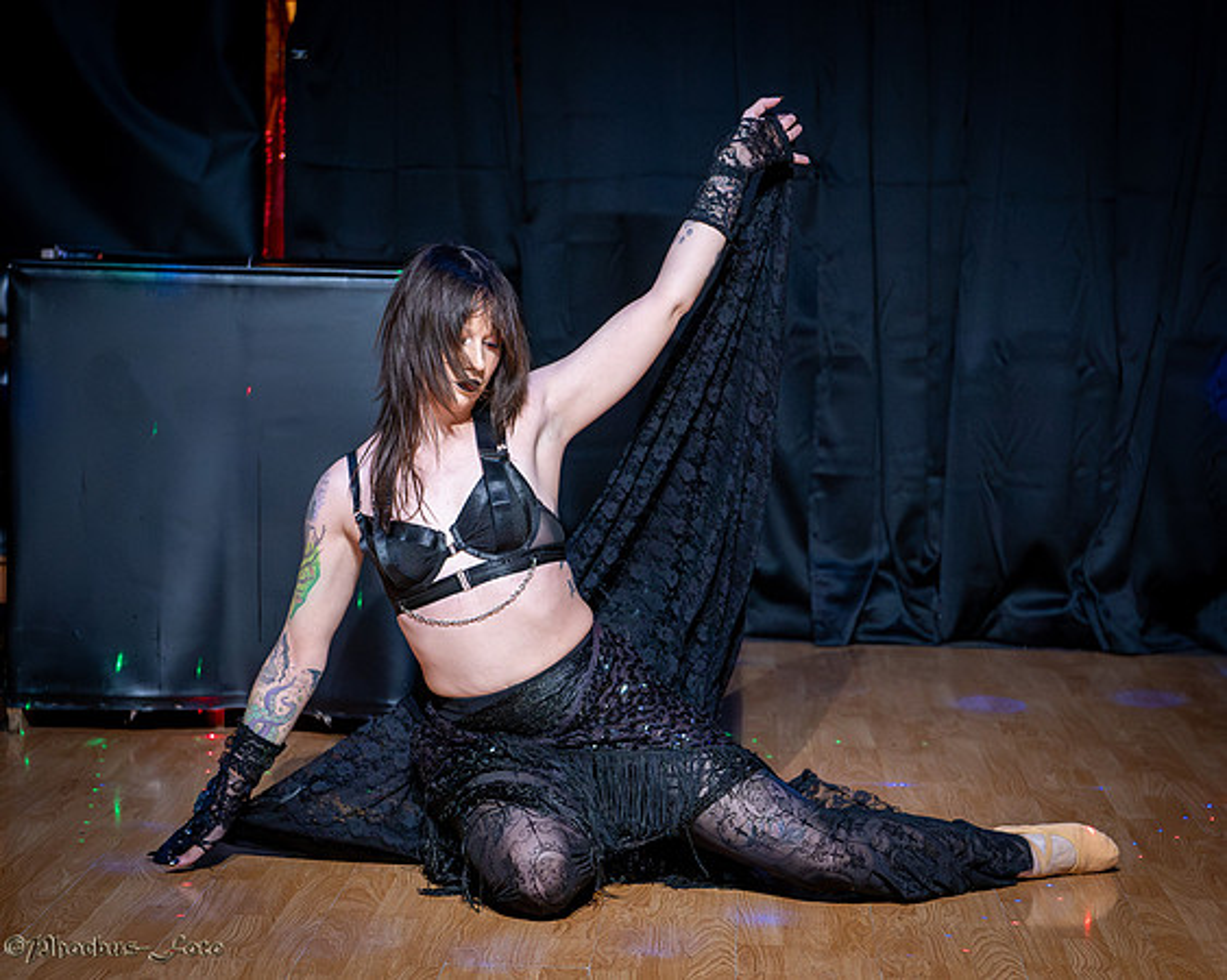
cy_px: 548
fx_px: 3225
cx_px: 715
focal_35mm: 89
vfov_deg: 17.3
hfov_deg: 21.5
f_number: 4
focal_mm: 65
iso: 12800
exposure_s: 1/320
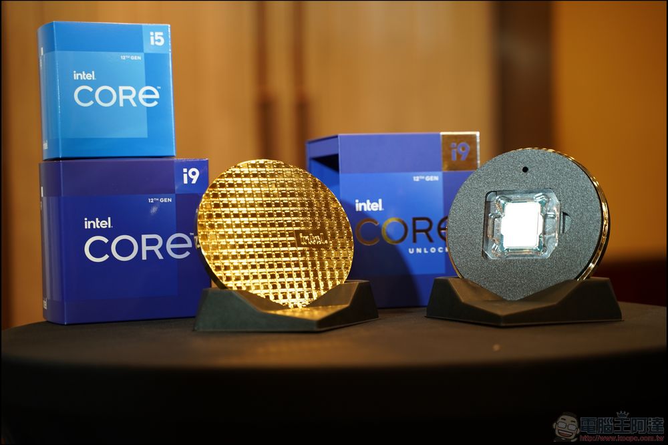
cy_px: 222
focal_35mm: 75
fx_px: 1391
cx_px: 334
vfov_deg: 18.2
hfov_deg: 27.0
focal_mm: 75
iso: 500
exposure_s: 1/50
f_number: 3.2
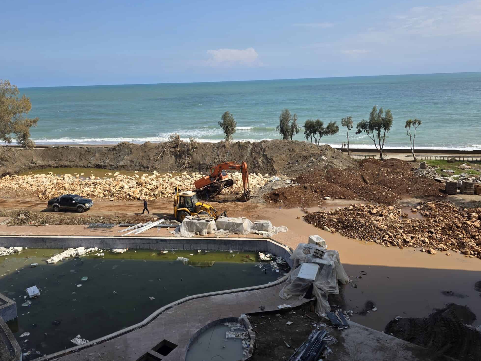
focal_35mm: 30
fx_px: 417
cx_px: 216
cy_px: 129
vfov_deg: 46.3
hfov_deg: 59.8
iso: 80
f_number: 1.7
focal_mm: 6.3
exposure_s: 1/7333
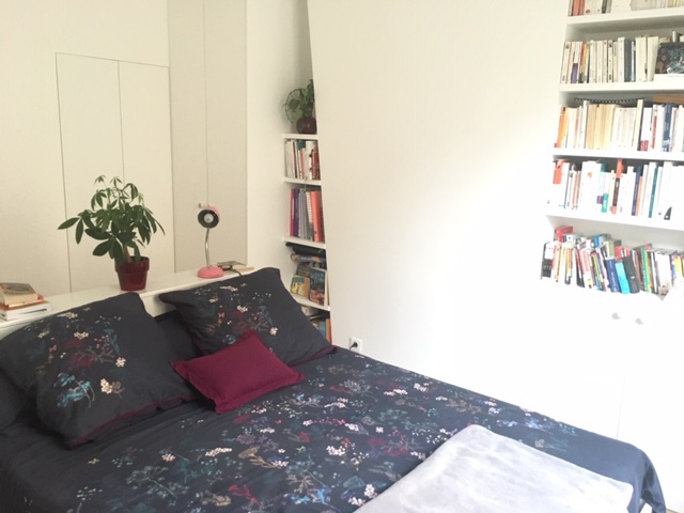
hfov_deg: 61.7
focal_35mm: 29
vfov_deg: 48.2
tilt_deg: -12.5
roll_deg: -1.6
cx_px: 342
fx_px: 573
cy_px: 256
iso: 200
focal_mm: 4.15
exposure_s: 1/20
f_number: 2.2
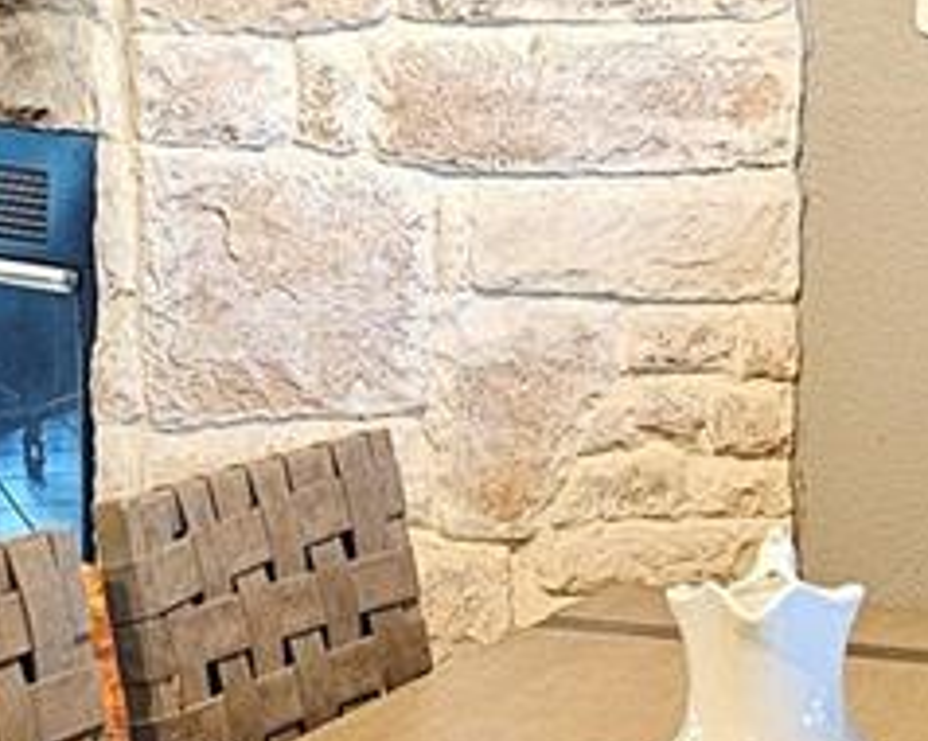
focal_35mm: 145
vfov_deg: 10.6
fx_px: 3979
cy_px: 144
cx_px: 639
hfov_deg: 13.3
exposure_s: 1/30
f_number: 1.7
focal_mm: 6.3
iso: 640
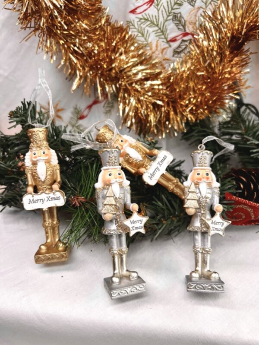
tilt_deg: -39.0
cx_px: 130
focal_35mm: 26
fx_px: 259
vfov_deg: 67.3
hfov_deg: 53.1
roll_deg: -2.1
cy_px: 172
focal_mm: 5.7
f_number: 1.5
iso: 50
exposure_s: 1/352
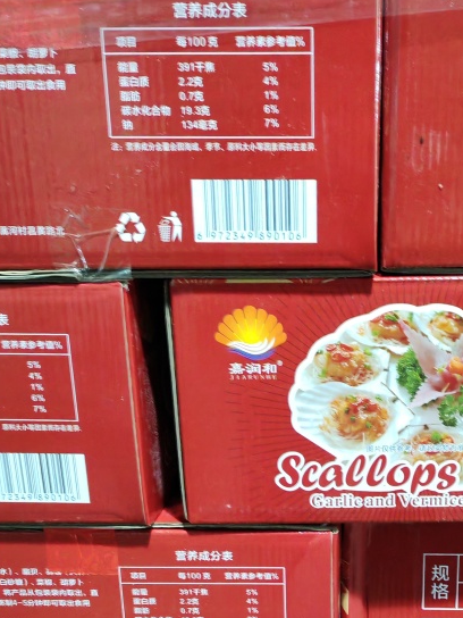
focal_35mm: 53
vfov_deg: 34.0
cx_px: 332
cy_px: 566
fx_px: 945
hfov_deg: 27.2
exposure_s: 1/16
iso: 10000
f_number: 1.9
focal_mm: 6.12
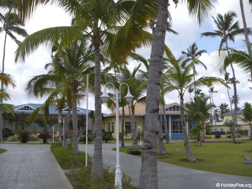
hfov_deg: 49.0
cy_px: 94
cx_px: 126
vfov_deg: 37.7
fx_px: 277
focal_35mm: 38
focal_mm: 6.2
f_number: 2.7
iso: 64
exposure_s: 1/1000
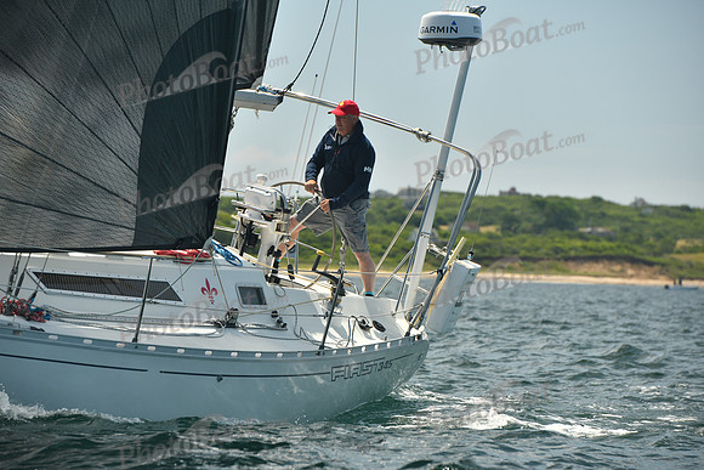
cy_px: 235
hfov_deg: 10.8
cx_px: 352
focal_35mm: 190
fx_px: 3716
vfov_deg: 7.2
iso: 320
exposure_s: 1/640
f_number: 6.3
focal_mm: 190
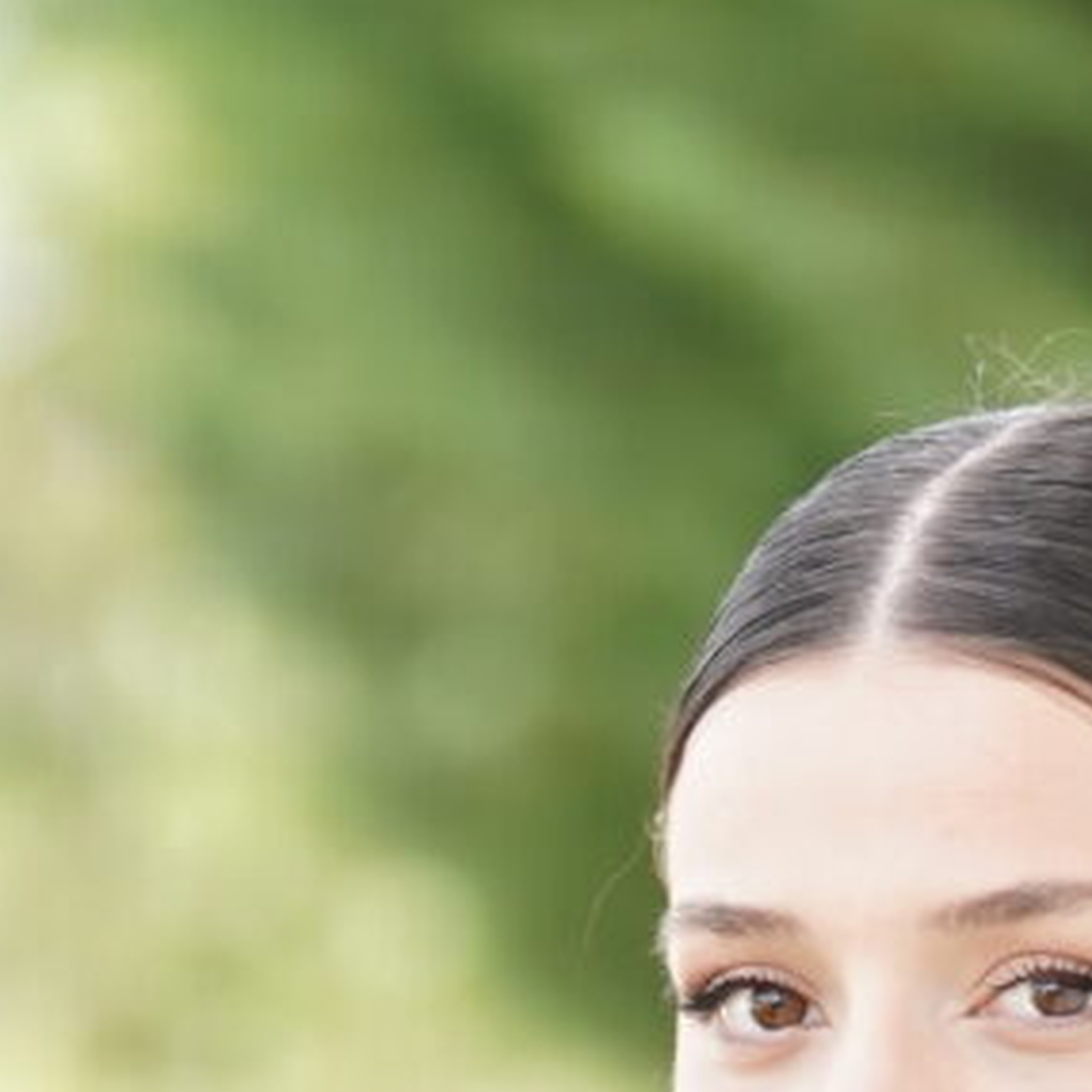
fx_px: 30408
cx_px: 365
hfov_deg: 2.1
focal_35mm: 852
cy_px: 3963
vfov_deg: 2.0
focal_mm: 112
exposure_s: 1/250
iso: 250
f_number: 2.8
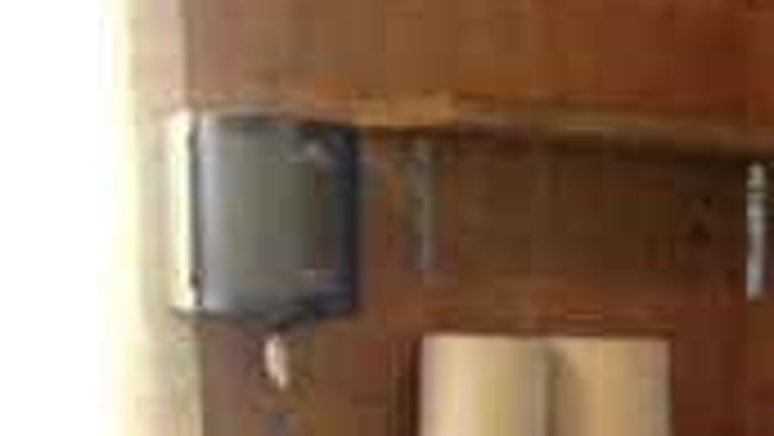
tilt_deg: -9.3
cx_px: 819
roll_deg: -0.7
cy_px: 701
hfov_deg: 15.6
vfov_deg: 8.8
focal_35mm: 134
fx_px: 2752
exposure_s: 1/20
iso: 64
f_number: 2.4
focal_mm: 4.12
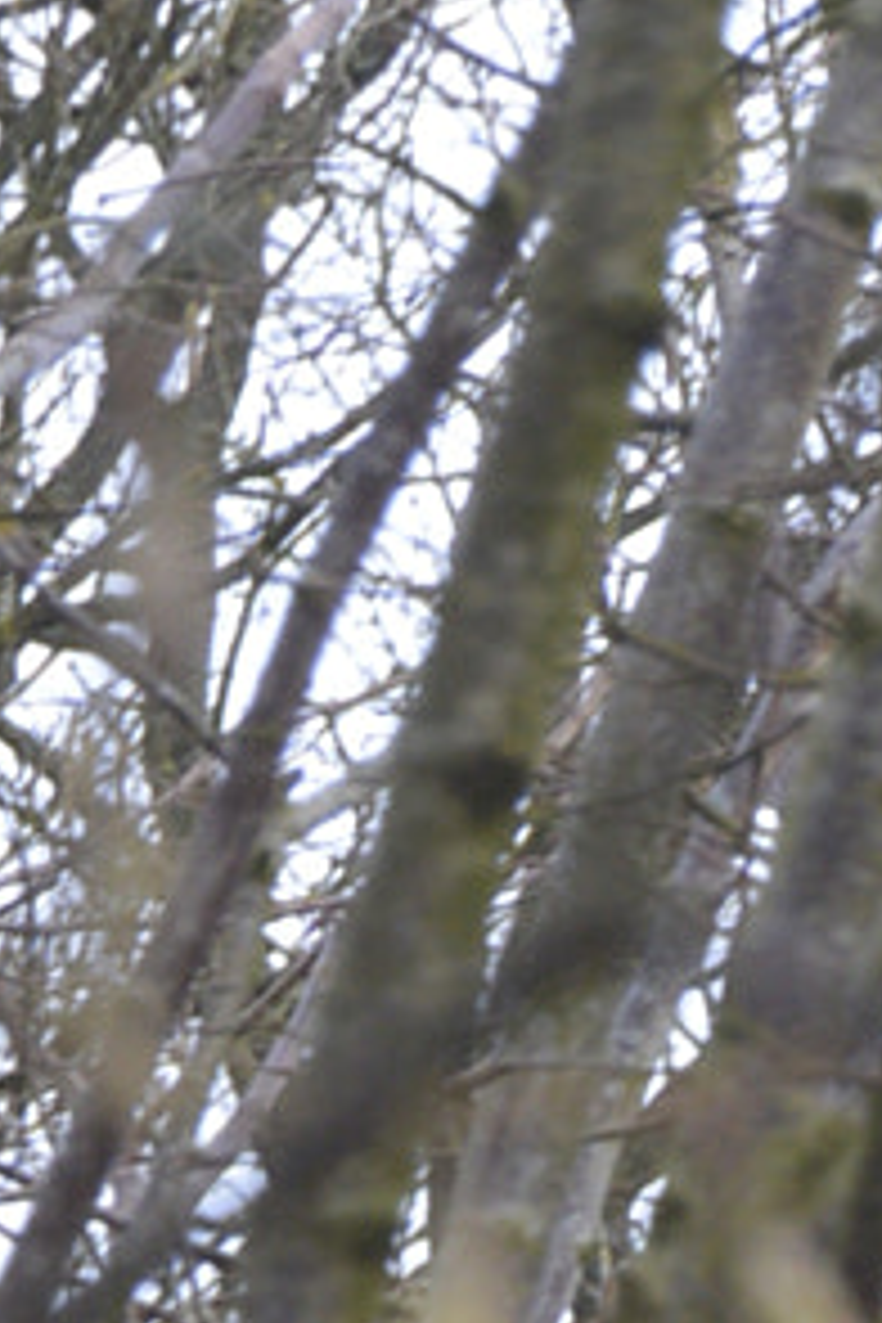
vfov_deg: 4.5
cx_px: 1242
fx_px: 16489
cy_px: 2876
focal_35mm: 449
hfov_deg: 3.1
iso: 400
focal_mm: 55
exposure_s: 1/60
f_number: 5.6
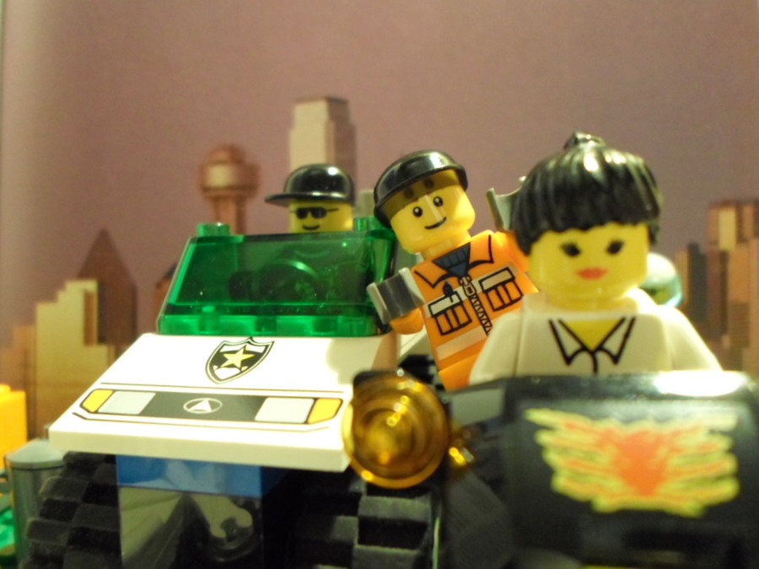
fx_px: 548
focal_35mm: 25
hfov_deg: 69.4
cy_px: 284
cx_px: 380
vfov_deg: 54.9
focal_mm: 4.5
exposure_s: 1/8
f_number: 2.5
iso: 400
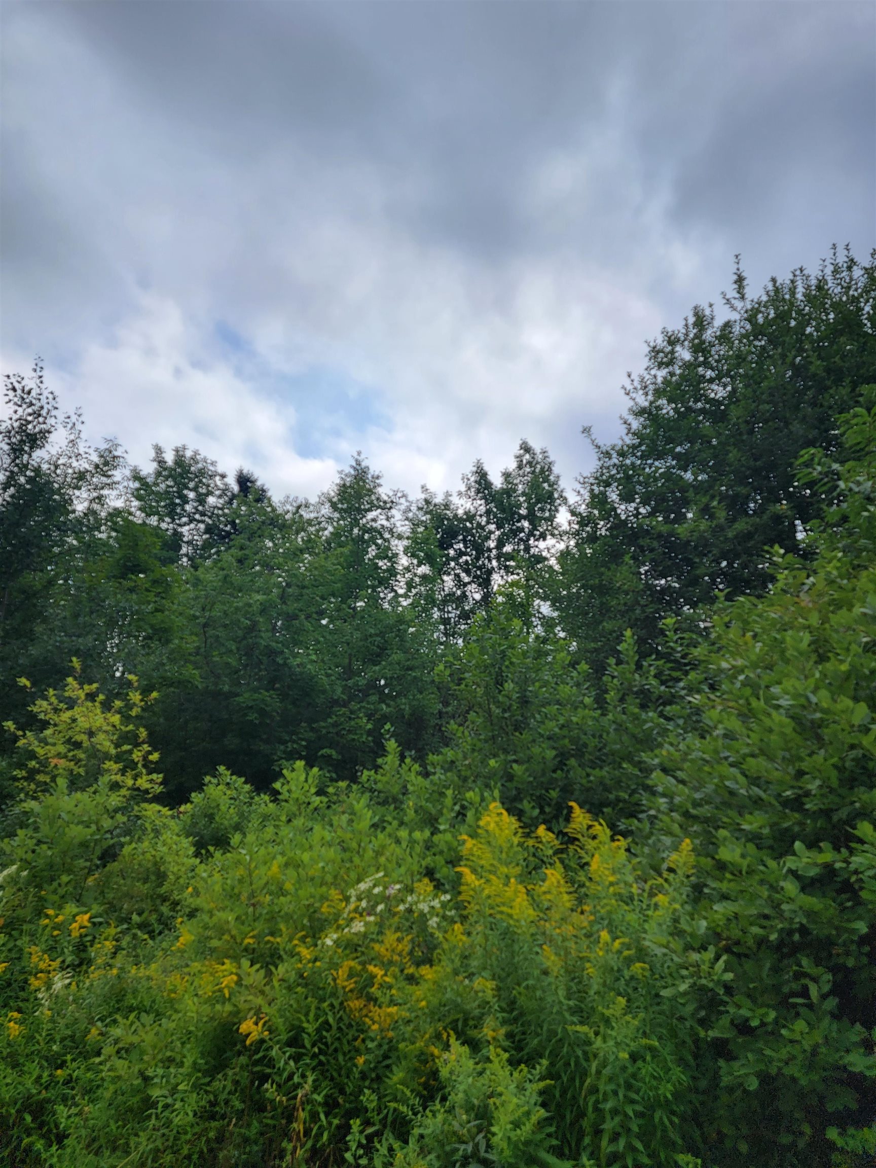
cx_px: 438
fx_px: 810
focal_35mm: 24
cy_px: 584
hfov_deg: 56.8
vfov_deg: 71.6
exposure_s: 1/1047
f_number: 1.8
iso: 16
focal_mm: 6.7
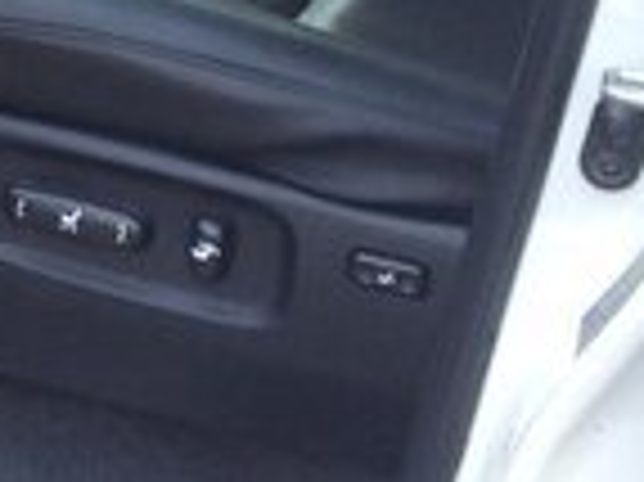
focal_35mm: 134
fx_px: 2491
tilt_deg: -14.5
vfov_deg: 10.5
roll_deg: +1.5
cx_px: -563
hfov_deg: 13.1
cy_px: -309
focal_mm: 4.15
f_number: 2.2
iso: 32
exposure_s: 1/102
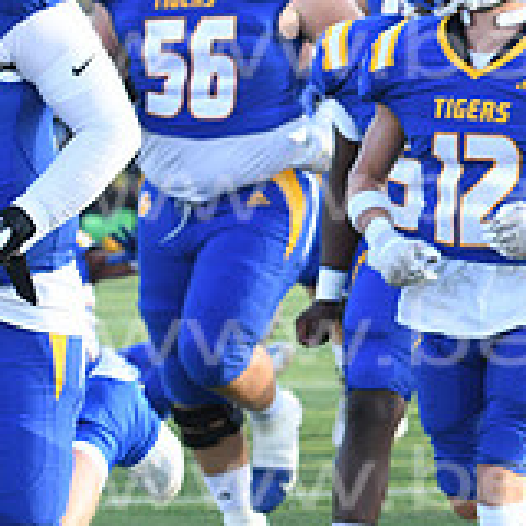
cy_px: 127
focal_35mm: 398
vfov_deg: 4.4
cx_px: 838
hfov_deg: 4.4
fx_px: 6842
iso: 450
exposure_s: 1/500
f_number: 5.6
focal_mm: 86
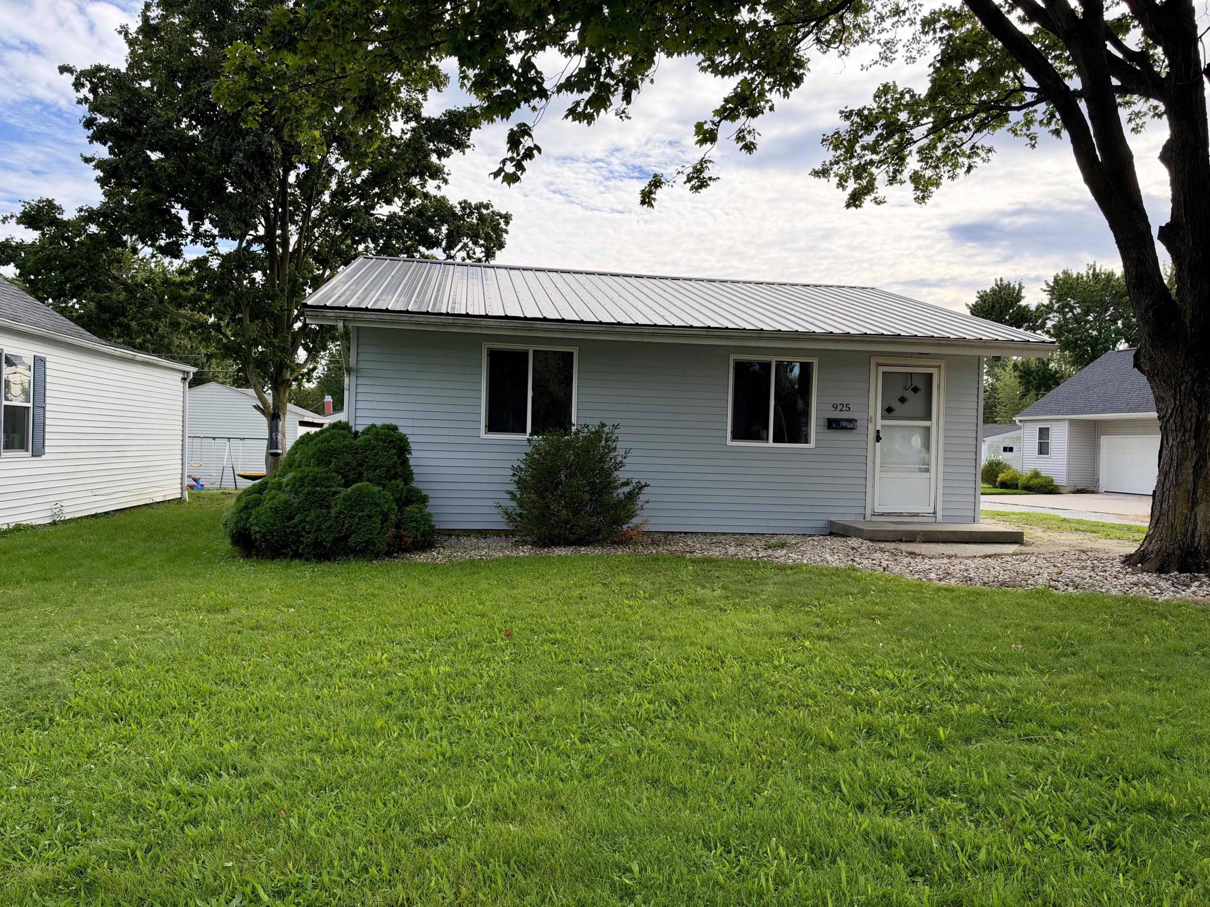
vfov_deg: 56.8
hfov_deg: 71.6
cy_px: 454
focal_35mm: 24
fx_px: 839
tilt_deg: -0.5
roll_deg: -1.4
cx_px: 605
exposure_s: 1/2762
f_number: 1.8
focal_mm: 6.93
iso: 80
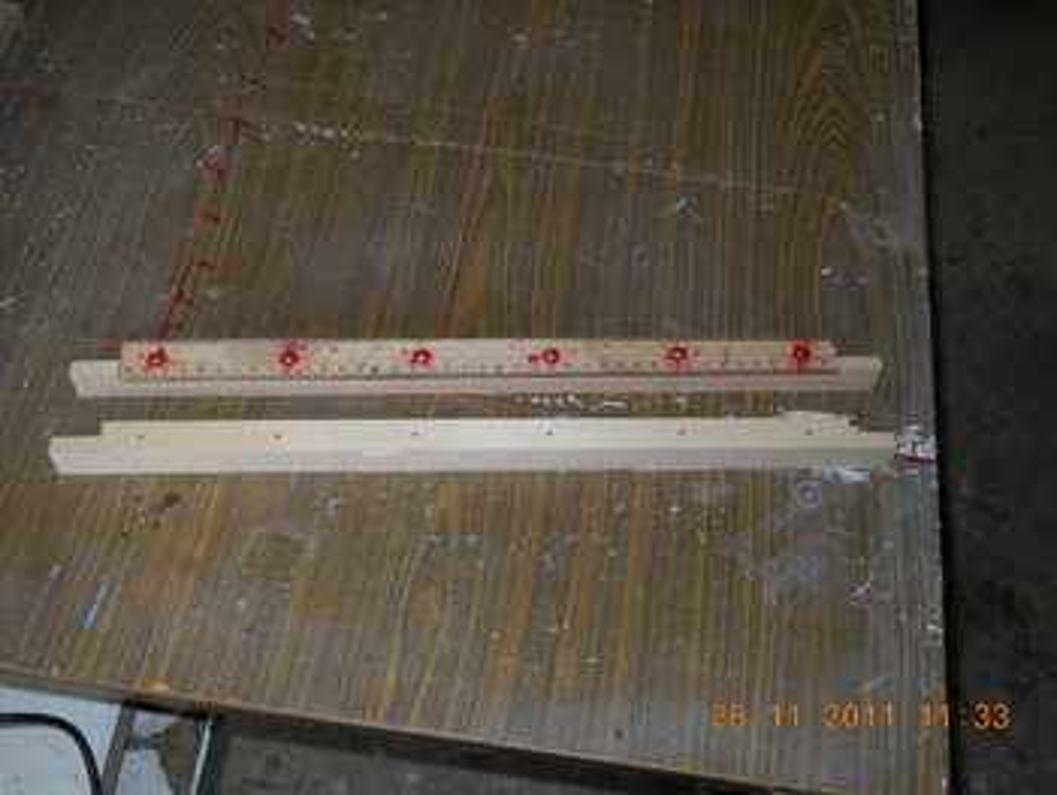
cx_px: 528
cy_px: 398
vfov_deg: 35.2
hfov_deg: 45.7
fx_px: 1253
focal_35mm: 41
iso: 80
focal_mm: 6.72
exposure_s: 1/30
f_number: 3.1
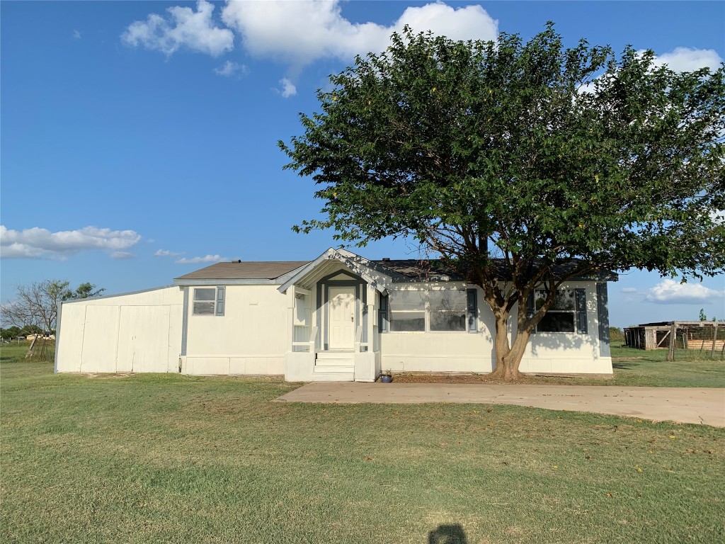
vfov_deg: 53.1
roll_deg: +0.2
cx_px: 362
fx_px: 545
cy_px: 272
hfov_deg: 67.3
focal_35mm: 26
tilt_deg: +7.5
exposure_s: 1/2915
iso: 25
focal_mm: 4.25
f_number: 1.8
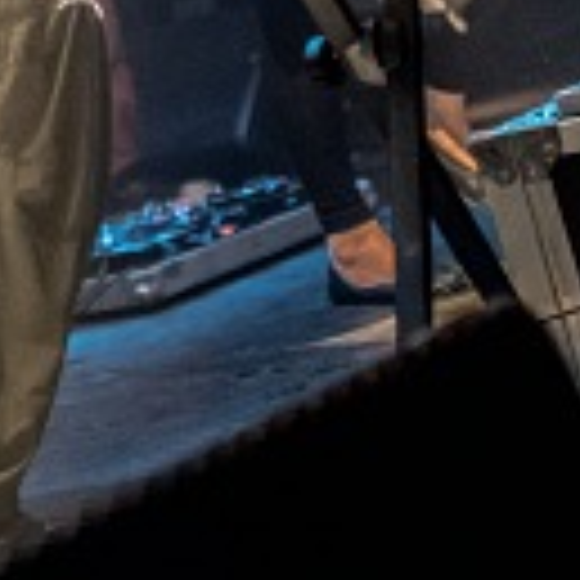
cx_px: -593
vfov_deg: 10.1
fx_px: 3147
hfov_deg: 9.8
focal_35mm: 166
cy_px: -330
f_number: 1.4
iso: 5000
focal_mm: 35
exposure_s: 1/80
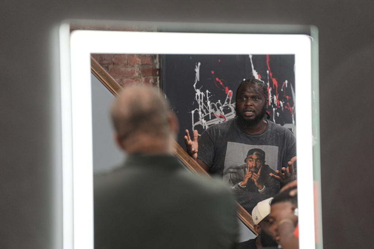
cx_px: 187
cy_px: 124
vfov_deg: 9.4
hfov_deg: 14.1
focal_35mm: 146
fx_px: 1516
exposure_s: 1/320
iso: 1600
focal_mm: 146
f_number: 2.8
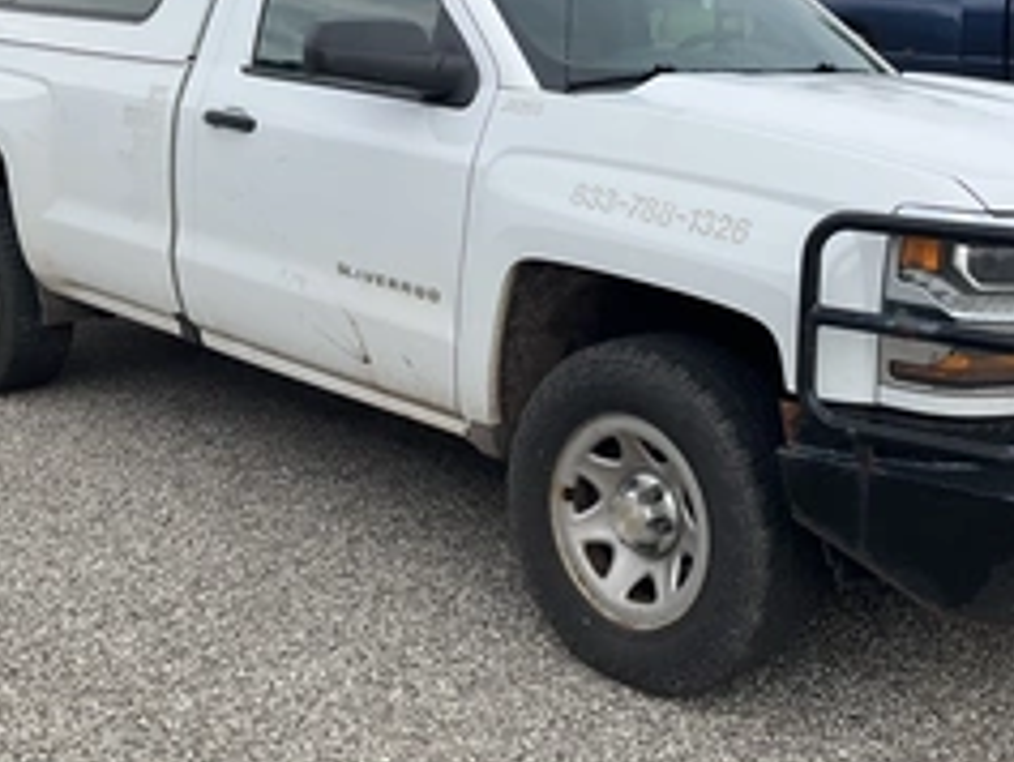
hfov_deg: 38.6
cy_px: 201
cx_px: 646
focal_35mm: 49
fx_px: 1436
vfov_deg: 29.3
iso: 25
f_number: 1.8
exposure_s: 1/650
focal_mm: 3
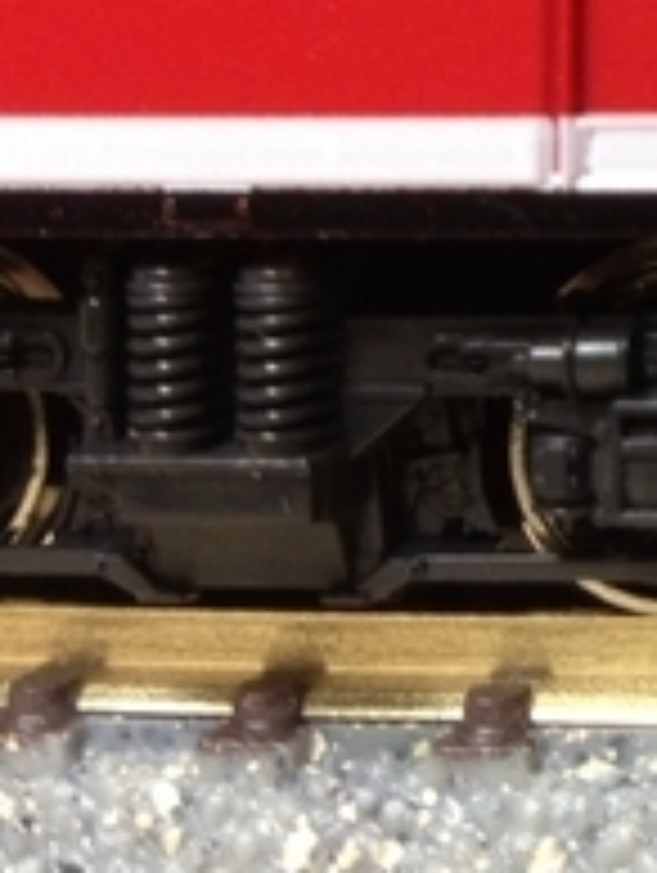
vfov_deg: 13.3
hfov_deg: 9.4
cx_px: 1490
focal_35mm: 144
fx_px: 3636
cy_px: -230
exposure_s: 1/60
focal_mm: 4.28
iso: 64
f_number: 2.4
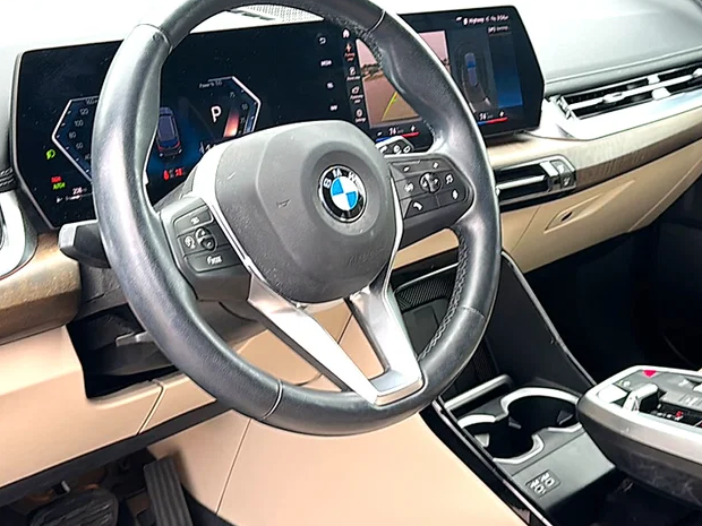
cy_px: 235
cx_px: 375
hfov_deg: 42.9
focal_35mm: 44
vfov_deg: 32.8
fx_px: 892
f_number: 1.78
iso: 64
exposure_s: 1/82
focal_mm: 6.86
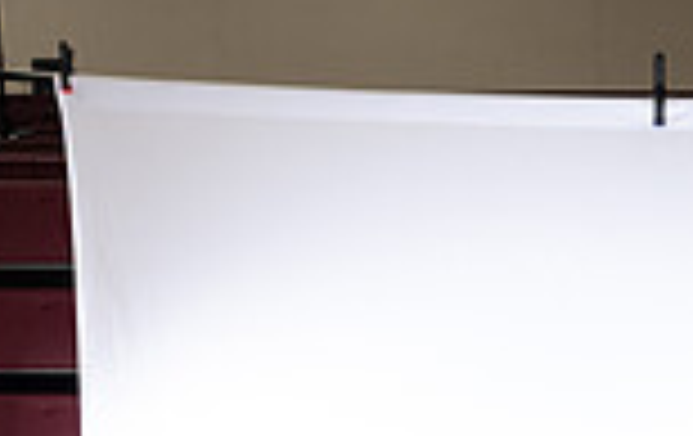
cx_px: 644
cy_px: 998
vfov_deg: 11.4
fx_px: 1855
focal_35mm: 98
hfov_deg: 20.7
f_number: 5.6
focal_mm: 33
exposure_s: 1/250
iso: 640
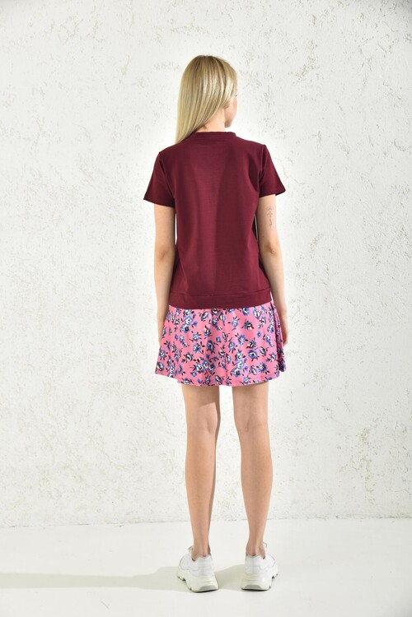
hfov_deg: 24.2
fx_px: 961
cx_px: 206
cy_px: 308
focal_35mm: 56
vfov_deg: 35.6
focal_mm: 56
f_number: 7.1
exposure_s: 1/160
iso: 100
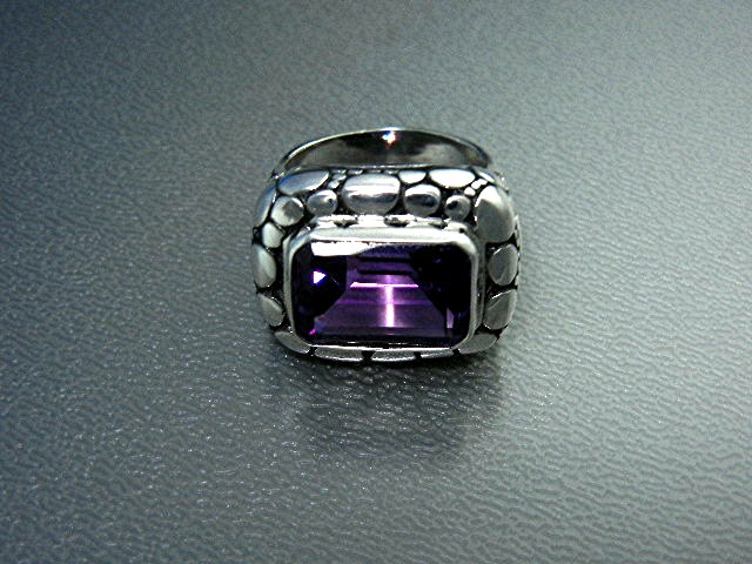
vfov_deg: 24.8
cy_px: 282
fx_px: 1282
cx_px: 376
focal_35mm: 59
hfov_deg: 32.7
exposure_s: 1/30
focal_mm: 10.6
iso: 371
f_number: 8
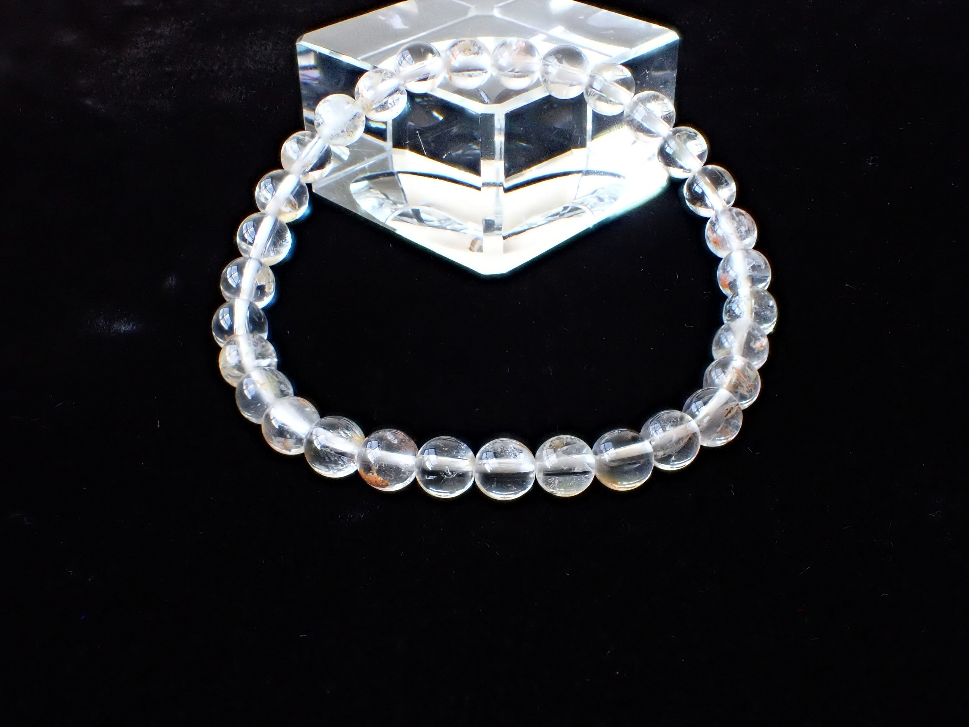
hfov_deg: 60.0
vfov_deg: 46.8
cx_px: 484
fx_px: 840
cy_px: 364
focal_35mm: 30
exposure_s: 1/125
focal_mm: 5.4
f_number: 3.2
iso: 400
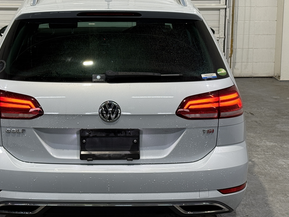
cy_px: 85
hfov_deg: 24.7
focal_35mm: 79
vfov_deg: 18.6
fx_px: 659
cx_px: 110
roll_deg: -0.3
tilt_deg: -9.7
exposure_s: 1/60
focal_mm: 6.76
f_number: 1.78
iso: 80
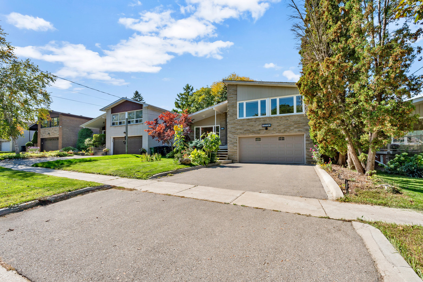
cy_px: 141
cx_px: 212
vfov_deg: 73.8
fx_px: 188
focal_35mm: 16
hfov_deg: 96.7
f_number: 9
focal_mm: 16
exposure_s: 1/400
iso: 250
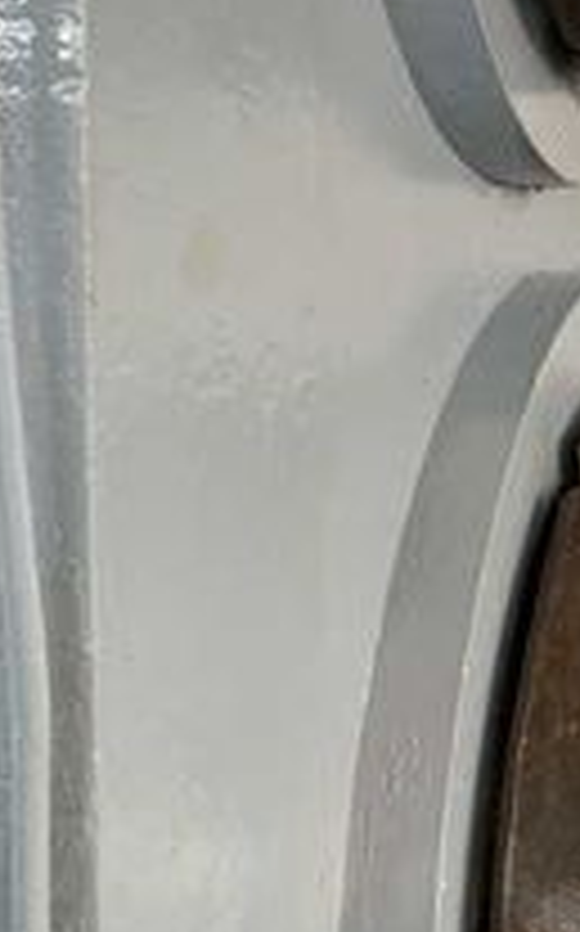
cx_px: 679
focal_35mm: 80
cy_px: 144
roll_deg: -0.5
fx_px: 2028
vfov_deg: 25.3
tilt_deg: -1.8
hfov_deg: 15.7
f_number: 1.8
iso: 160
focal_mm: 4.25
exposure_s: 1/60
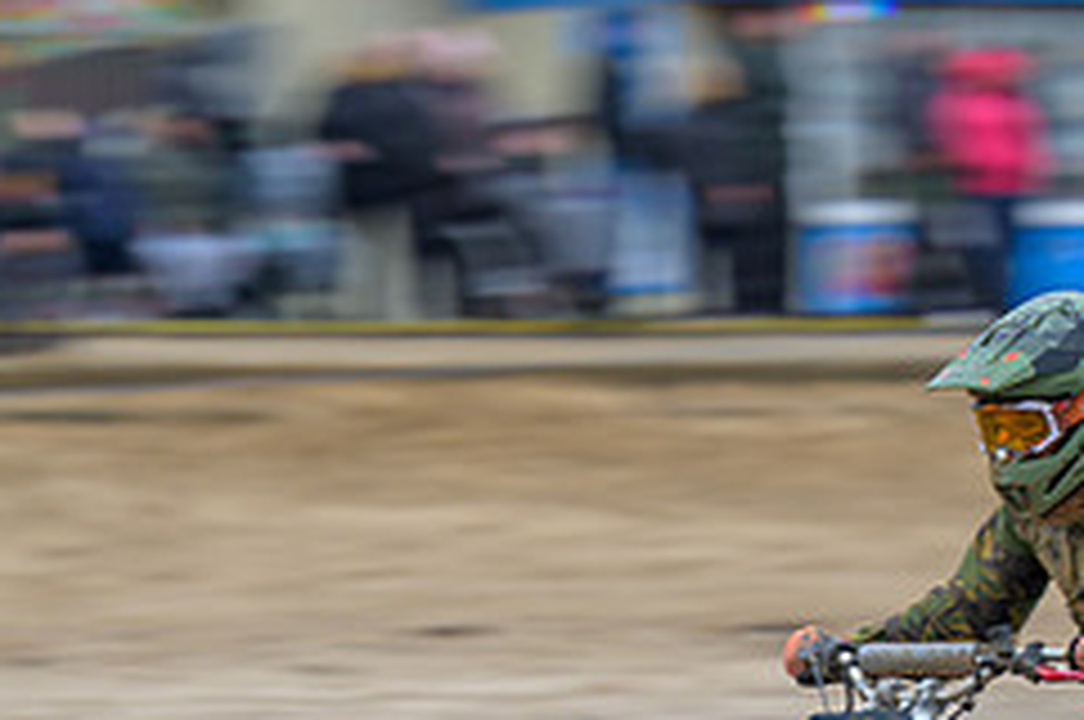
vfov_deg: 2.3
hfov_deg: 3.4
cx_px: 1154
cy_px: 874
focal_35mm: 602
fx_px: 18102
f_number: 4
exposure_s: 1/160
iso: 90
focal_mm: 135
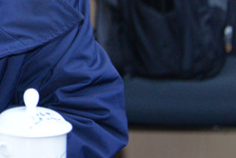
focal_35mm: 316
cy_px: -69
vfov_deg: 4.3
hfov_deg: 6.4
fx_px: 2074
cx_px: -102
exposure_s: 1/200
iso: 4000
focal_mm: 98
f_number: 5.3
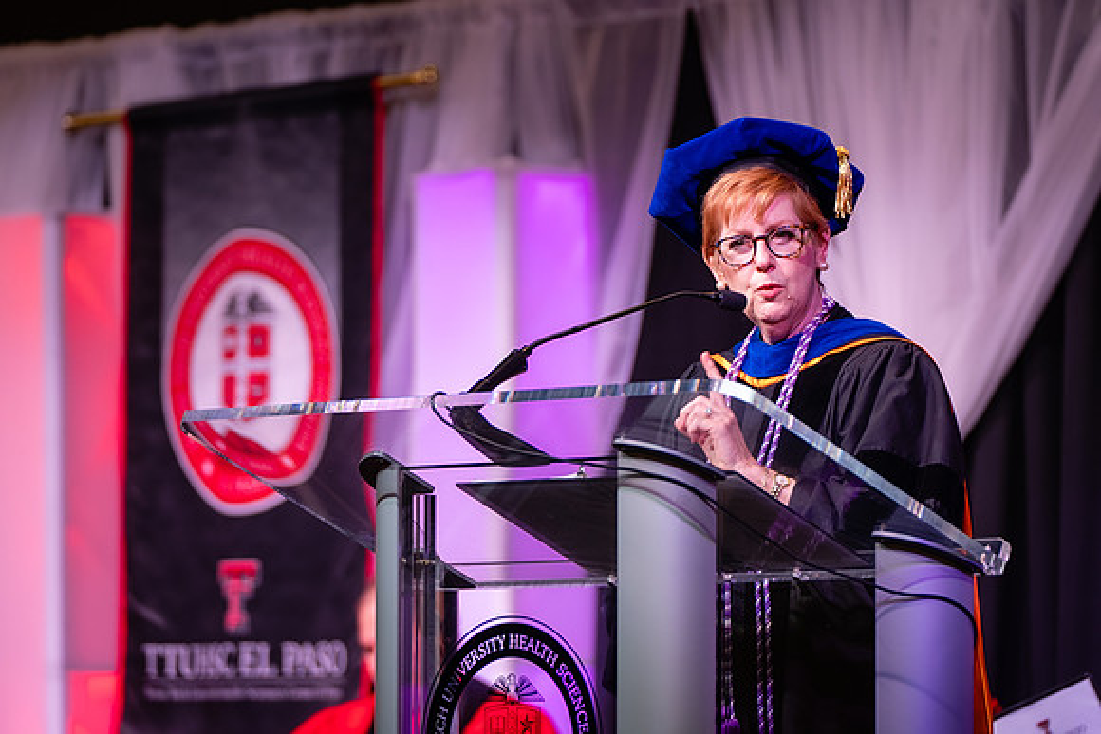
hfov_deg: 10.4
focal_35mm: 198
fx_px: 6067
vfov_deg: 6.9
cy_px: 361
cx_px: 581
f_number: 2.8
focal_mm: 145
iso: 200
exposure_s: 1/160
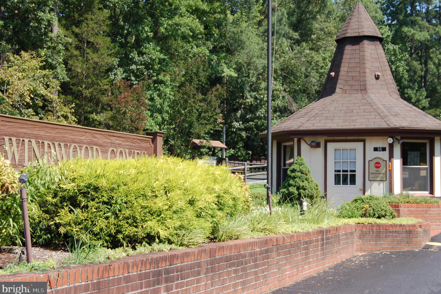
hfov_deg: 34.5
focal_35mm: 58
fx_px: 710
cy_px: 148
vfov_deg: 23.4
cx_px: 223
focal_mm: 38
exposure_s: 1/200
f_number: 7.1
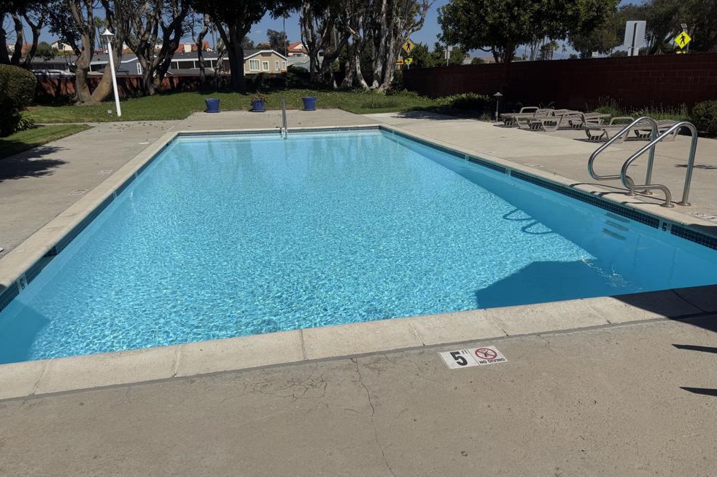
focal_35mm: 26
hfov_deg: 69.4
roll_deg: +1.4
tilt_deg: -16.7
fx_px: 518
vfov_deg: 49.5
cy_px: 232
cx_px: 354
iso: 80
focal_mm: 6.76
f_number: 1.78
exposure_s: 1/14286
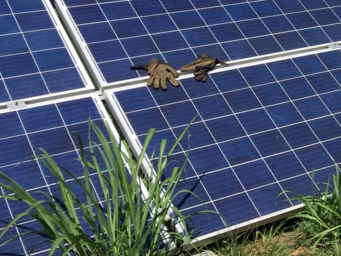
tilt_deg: -4.6
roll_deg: +0.1
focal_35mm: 83
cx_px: 484
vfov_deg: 17.0
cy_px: -48
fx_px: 818
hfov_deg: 20.7
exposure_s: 1/2326
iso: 32
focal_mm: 4.15
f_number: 2.2
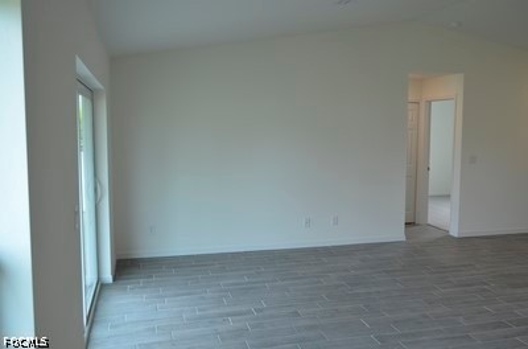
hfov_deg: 57.4
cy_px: 174
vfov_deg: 39.7
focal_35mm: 33
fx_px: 482
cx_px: 264
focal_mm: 22
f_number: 5
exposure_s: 1/100
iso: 400
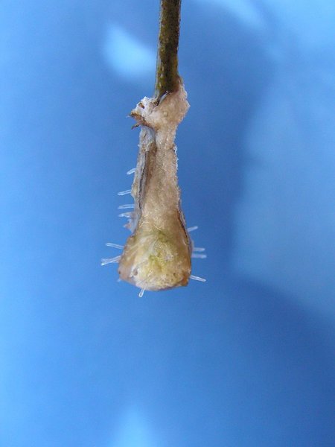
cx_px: 168
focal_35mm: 36
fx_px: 465
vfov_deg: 51.4
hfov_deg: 39.7
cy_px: 224
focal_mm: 6
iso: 200
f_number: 3.2
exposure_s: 1/30
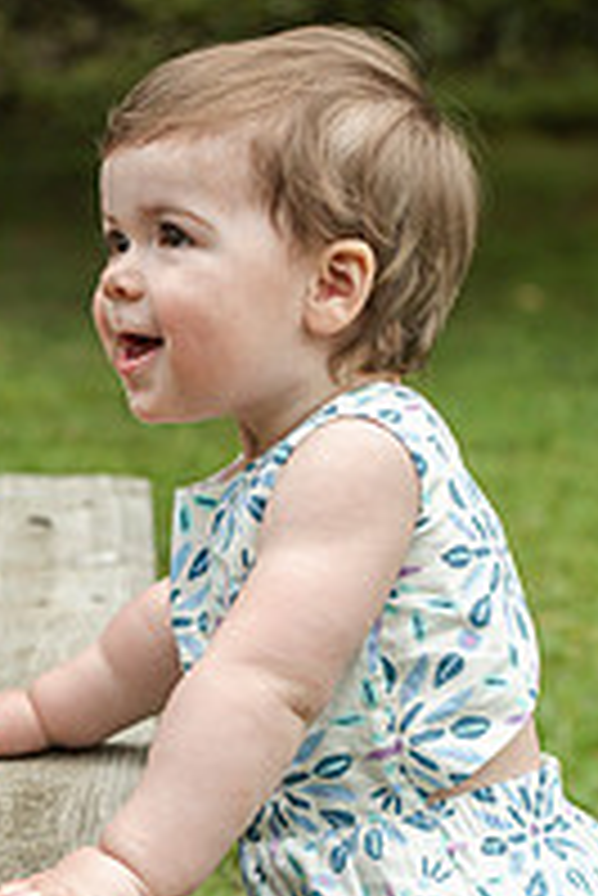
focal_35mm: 113
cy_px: 720
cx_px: 139
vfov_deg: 17.9
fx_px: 2810
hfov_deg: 12.1
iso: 640
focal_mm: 50
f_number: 3.5
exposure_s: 1/2000
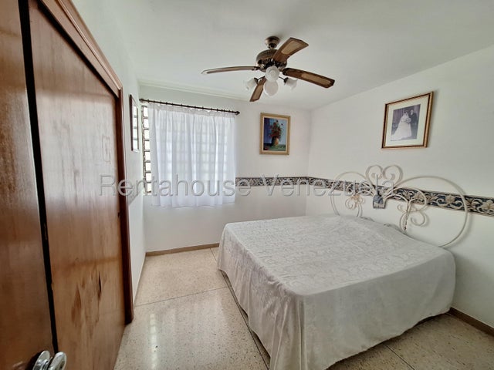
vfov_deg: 89.9
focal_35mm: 13
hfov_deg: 106.2
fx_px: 186
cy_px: 185
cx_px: 247
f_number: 2.2
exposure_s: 1/24
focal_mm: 1.74
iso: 160
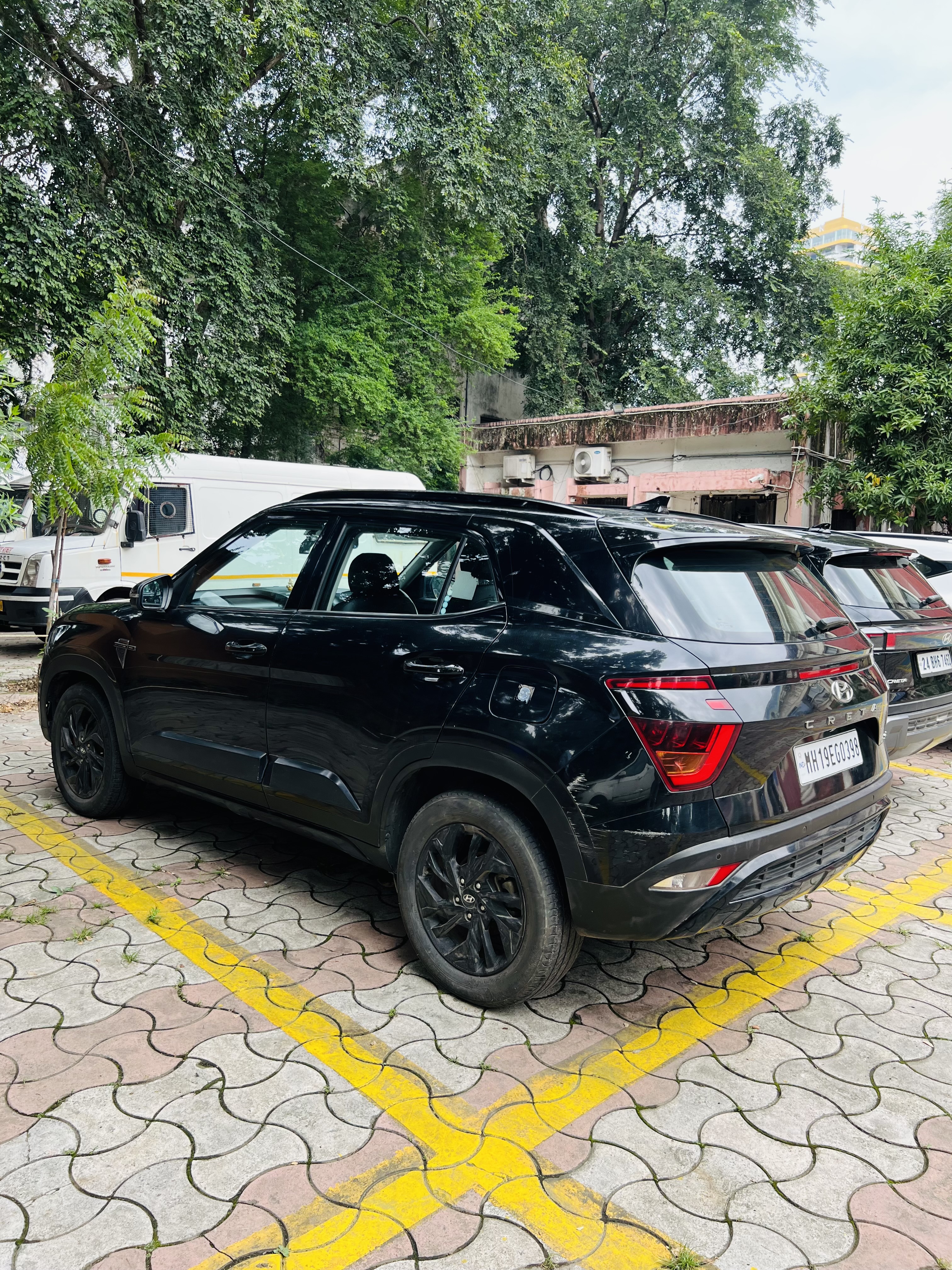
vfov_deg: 67.3
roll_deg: -1.2
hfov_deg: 53.1
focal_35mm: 26
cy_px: 635
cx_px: 476
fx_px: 953
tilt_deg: -3.5
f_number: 1.5
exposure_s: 1/597
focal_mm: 5.7
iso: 50
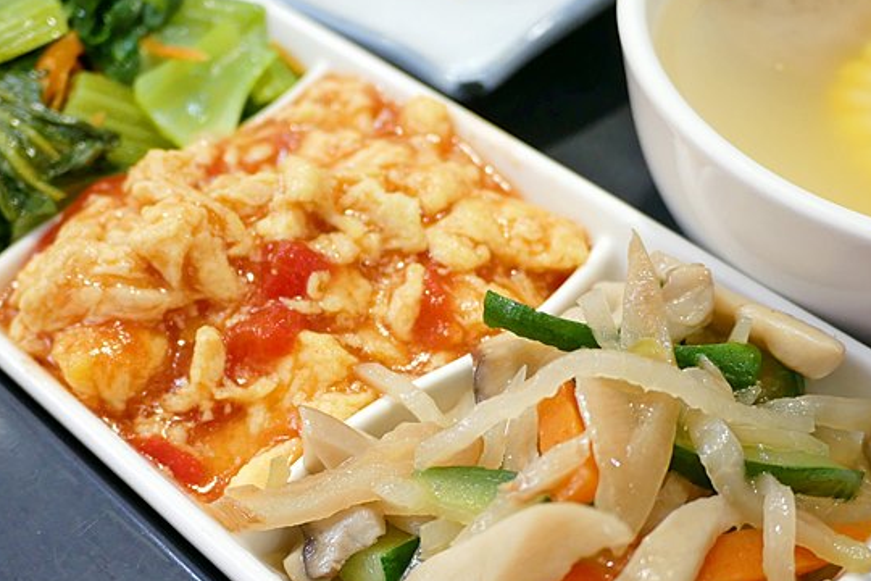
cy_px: 378
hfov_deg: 36.9
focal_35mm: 54
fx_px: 1306
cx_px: 427
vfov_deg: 25.0
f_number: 2.5
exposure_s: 1/60
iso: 250
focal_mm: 14
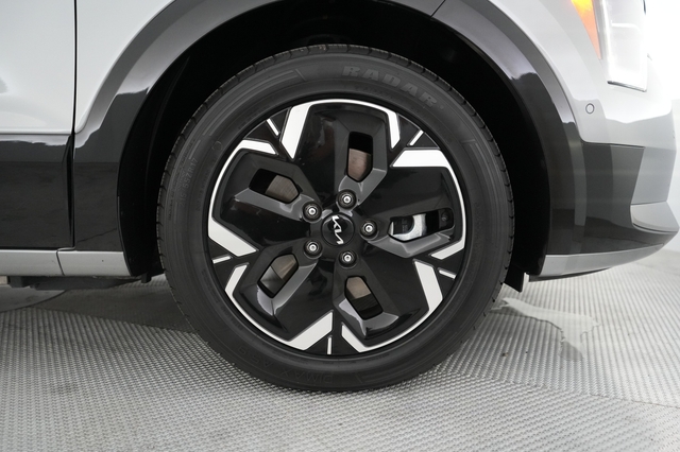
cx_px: 340
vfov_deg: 46.4
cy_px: 226
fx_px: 529
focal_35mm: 28
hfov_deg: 65.5
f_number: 2.8
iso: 5000
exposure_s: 1/200
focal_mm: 28
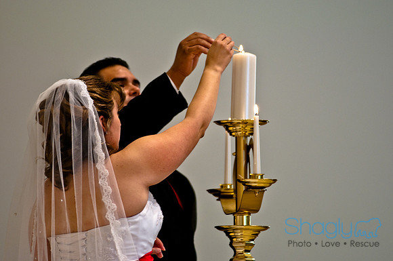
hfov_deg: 6.9
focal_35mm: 300
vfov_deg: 4.6
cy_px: 130
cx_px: 196
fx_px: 3270
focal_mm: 200
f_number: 2.8
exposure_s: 1/100
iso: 400
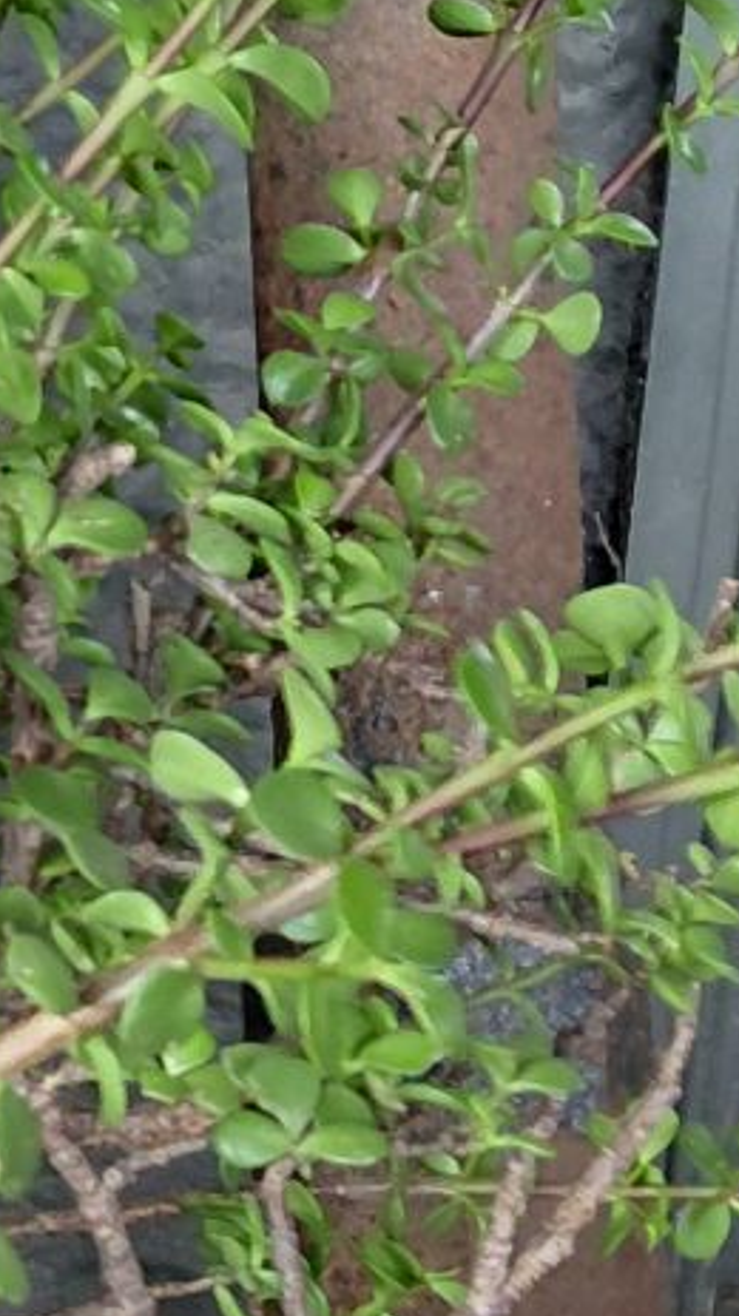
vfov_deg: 17.4
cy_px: 1342
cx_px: -679
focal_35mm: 120
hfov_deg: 9.5
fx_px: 4186
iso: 250
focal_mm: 4.69
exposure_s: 1/50.1
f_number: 1.8
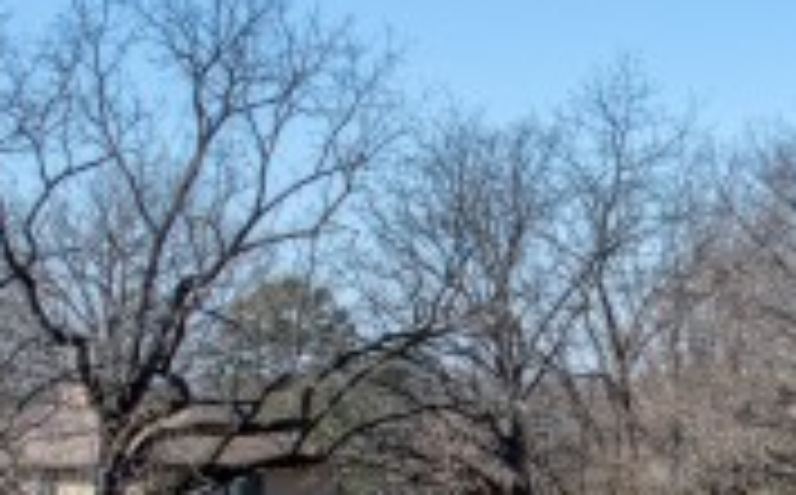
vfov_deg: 7.1
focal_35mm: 183
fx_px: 3964
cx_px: 881
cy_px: 540
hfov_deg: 11.3
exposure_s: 1/80
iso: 100
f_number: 5
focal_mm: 31
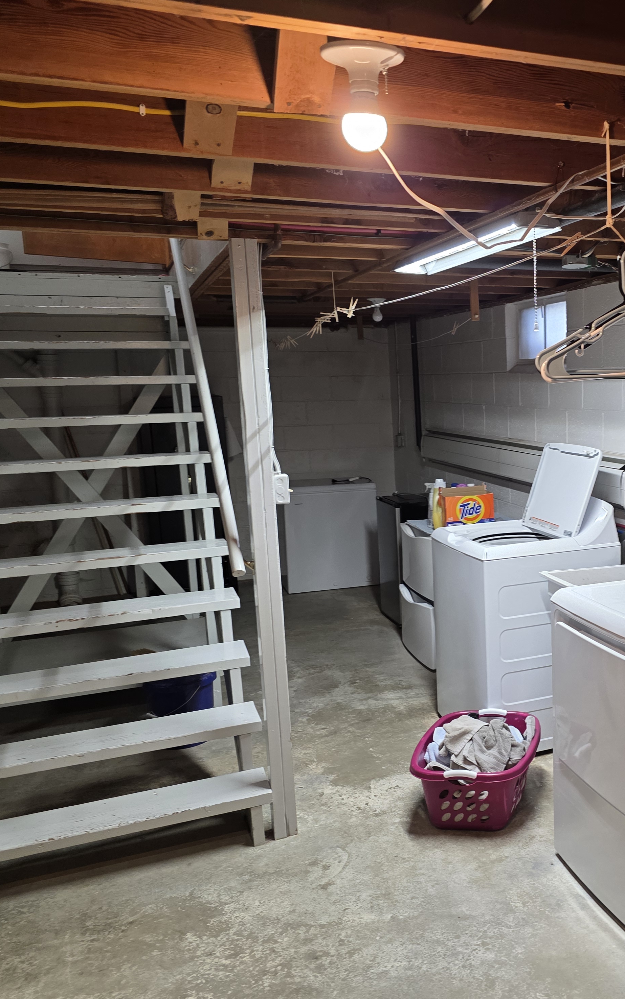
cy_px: 505
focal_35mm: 33
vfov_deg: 58.1
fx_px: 899
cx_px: 544
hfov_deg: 36.3
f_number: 1.7
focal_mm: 6.3
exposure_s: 1/120
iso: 160
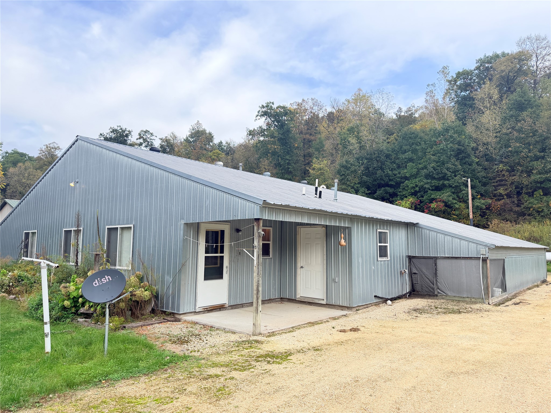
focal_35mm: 24
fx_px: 382
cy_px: 206
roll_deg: -0.8
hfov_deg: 71.6
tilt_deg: +6.7
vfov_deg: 56.8
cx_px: 276
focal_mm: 6.76
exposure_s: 1/1410
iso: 100
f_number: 1.78
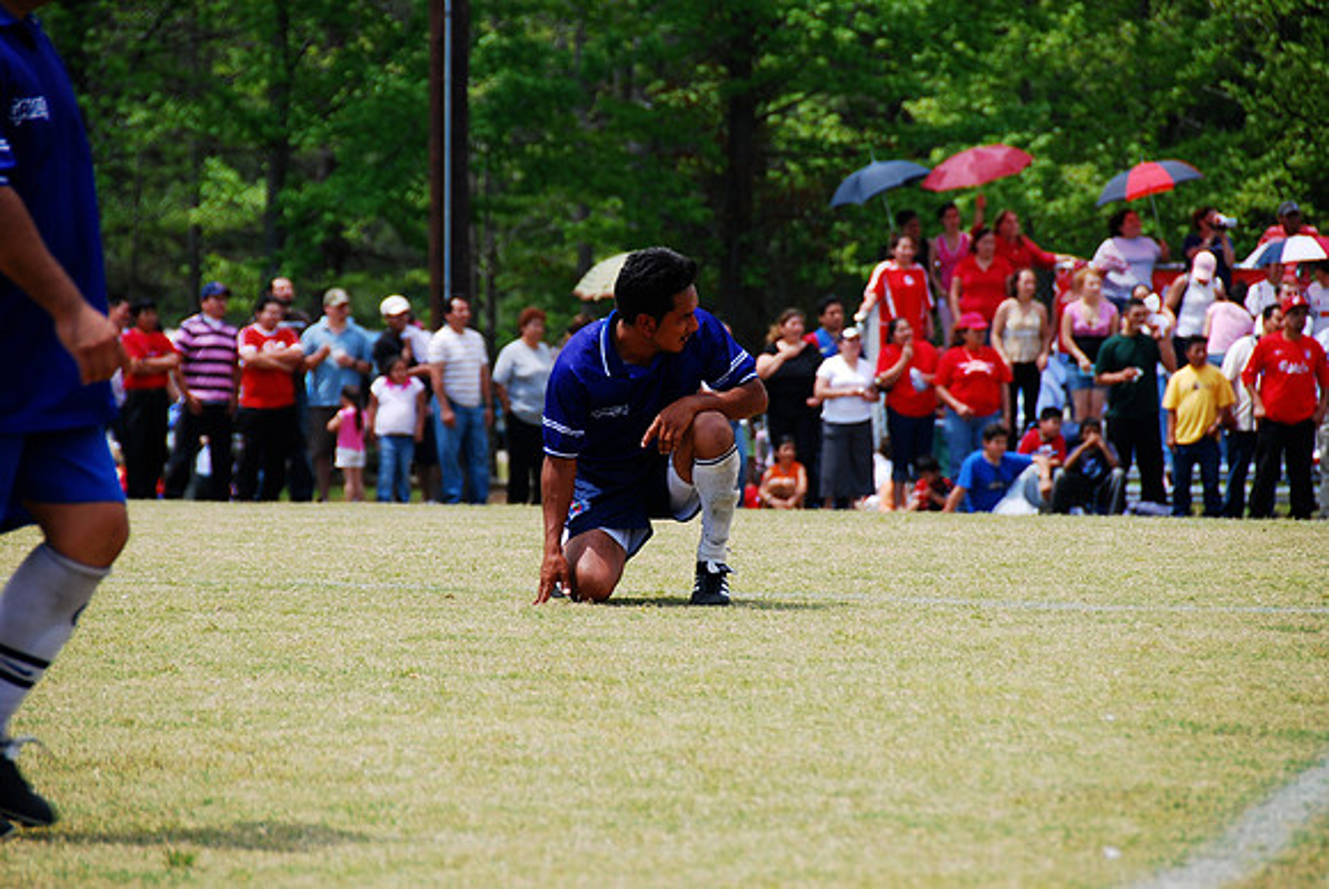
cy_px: 444
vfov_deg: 5.4
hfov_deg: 8.1
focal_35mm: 255
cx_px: 664
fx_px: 9423
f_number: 5.6
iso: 100
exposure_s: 1/250
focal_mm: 170
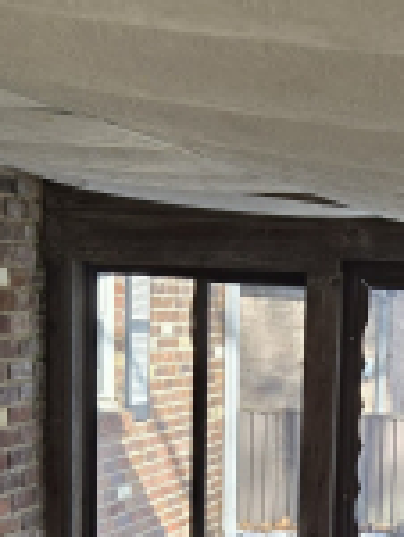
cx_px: 375
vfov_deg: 18.3
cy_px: 639
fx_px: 1583
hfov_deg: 14.4
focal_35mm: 102
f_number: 1.8
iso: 80
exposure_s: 1/836
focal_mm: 5.4
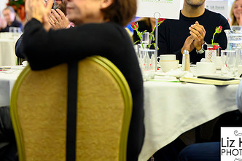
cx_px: 77
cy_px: 30
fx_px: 954
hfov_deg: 14.4
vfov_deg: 9.6
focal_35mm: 142
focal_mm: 81
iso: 12800
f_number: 2.8
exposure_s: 1/200
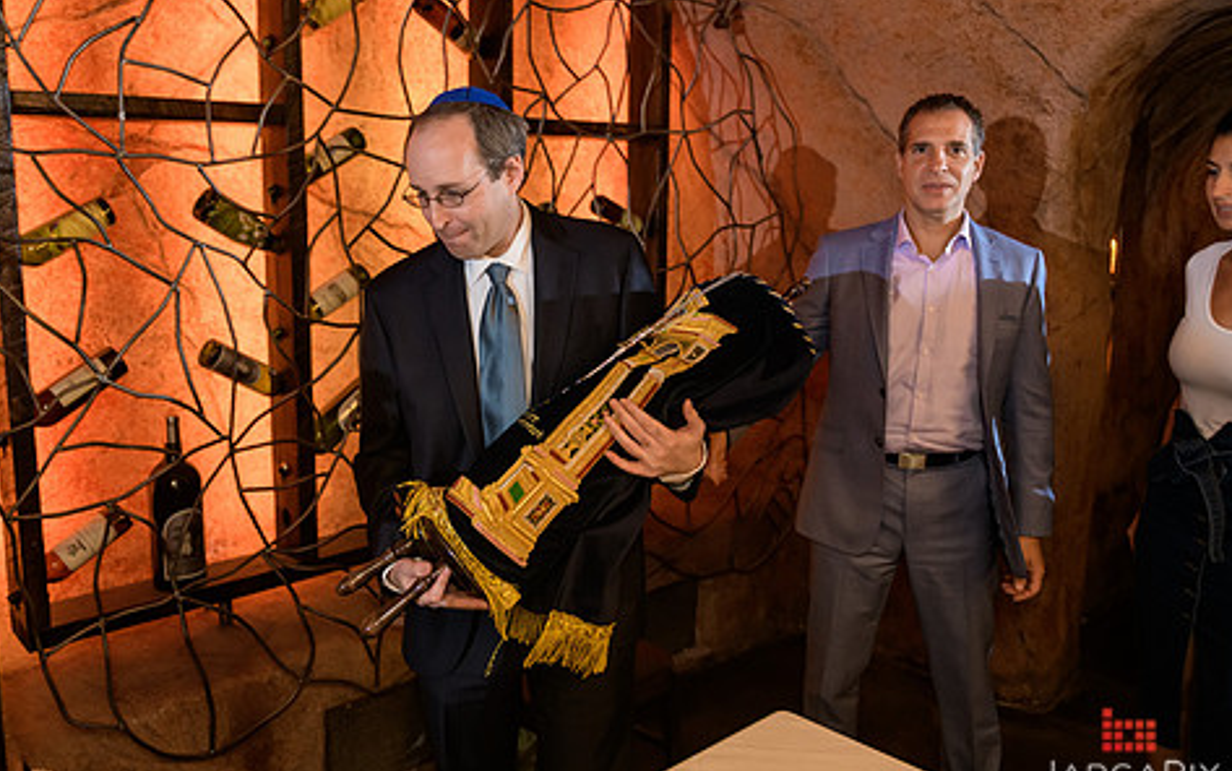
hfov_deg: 62.6
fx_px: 1008
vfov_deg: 41.8
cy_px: 340
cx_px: 531
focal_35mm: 30
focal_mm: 24
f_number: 3.2
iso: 1600
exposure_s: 1/100
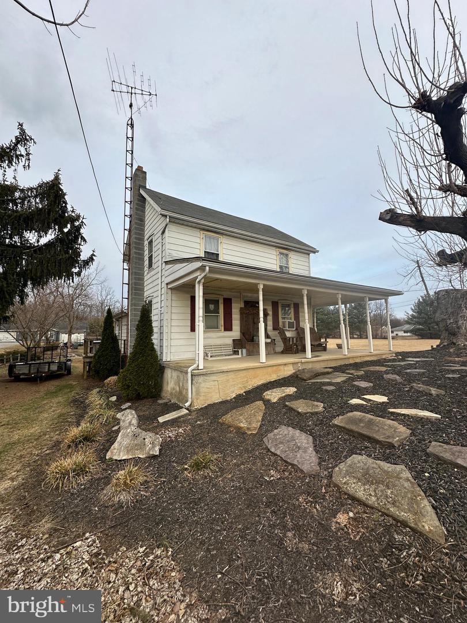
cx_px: 234
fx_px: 252
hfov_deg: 85.7
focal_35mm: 14
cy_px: 312
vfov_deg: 102.1
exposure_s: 1/292
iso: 40
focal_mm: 2.22
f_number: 2.2
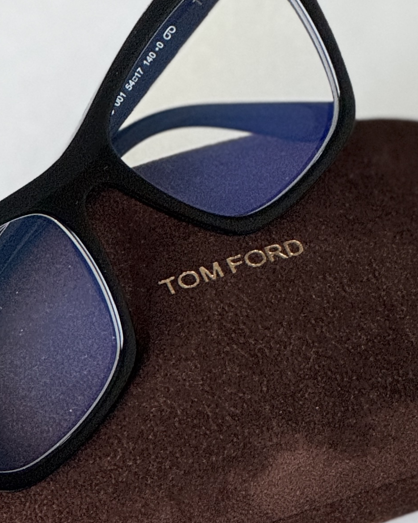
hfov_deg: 6.0
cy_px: 580
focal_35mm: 259
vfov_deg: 7.4
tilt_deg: -54.4
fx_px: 4005
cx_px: 335
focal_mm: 9
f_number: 2.8
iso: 200
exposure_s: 1/63
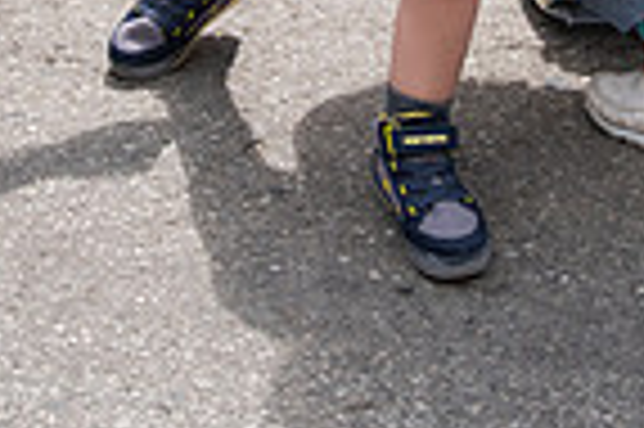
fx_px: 2466
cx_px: 302
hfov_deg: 14.9
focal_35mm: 138
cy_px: -385
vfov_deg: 9.4
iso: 200
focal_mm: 34
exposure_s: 1/640
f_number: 5
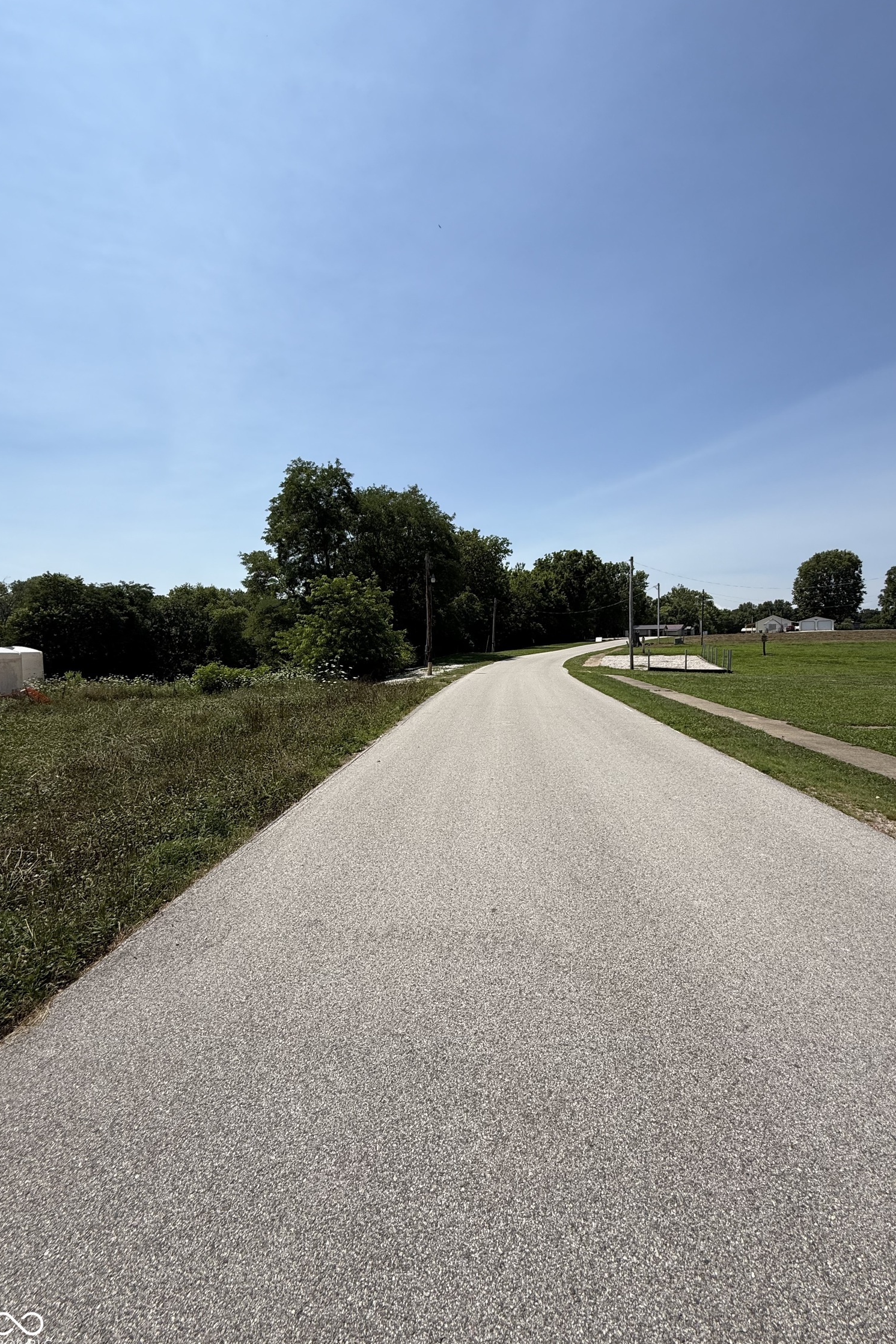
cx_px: 483
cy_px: 674
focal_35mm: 15
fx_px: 560
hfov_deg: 77.2
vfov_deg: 100.4
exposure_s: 1/3289
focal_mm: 2.22
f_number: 2.2
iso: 50
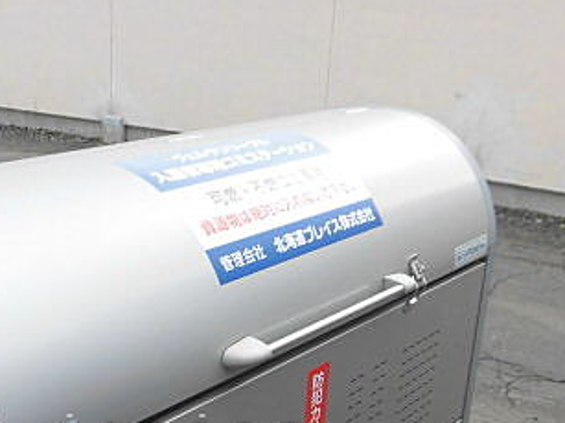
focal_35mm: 50
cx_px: 184
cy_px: 436
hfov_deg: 37.7
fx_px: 816
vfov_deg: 27.2
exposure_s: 1/250
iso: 100
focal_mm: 4.3
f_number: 3.1
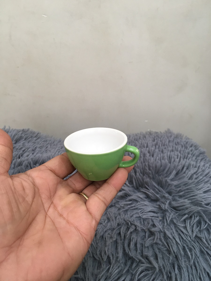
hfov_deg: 48.2
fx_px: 236
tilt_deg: -35.1
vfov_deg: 61.7
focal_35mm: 29
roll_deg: -3.0
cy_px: 140
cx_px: 106
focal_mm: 4.15
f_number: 2.2
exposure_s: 1/33
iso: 100
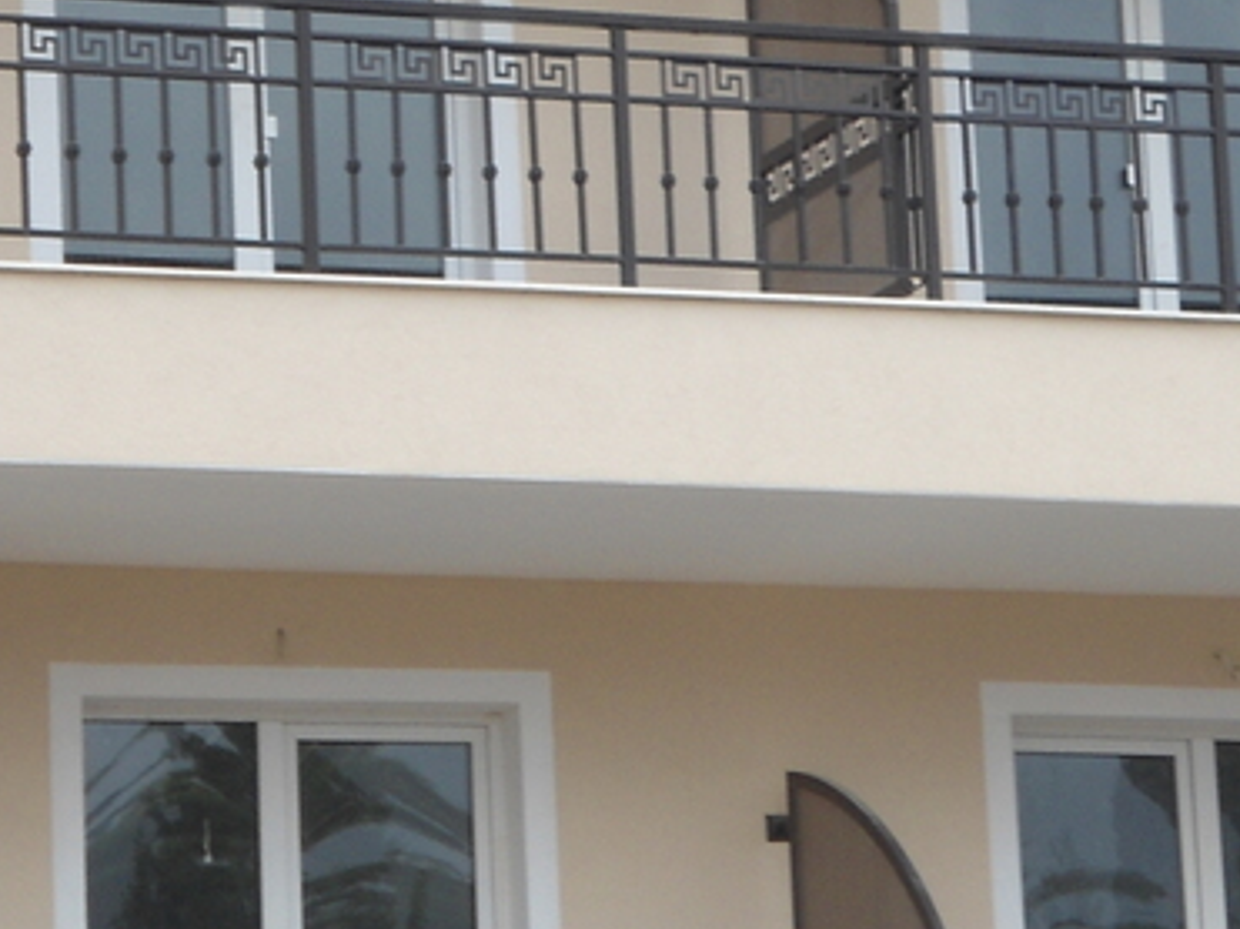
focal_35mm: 237
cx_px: 792
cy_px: 207
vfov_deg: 6.3
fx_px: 8487
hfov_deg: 8.4
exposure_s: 1/100
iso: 80
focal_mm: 15.7
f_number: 5.2
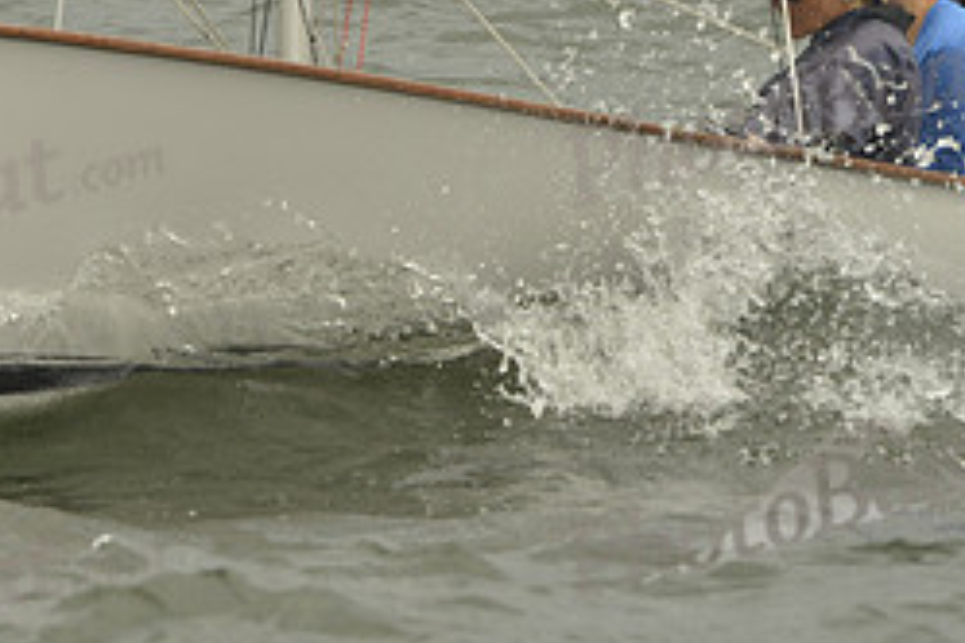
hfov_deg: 6.3
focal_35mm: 326
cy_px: -41
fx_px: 8738
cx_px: 368
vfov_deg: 4.2
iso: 400
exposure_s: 1/1250
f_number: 9
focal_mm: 140
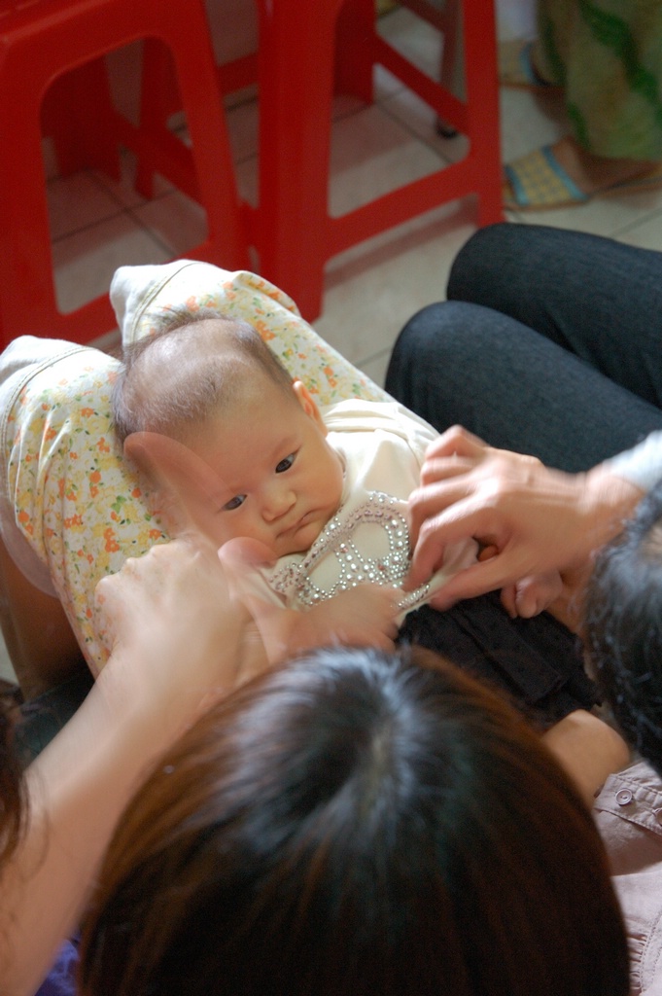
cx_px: 331
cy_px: 498
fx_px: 1823
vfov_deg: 30.5
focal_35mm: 66
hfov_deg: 20.6
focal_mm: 44
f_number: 4.5
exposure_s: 1/10
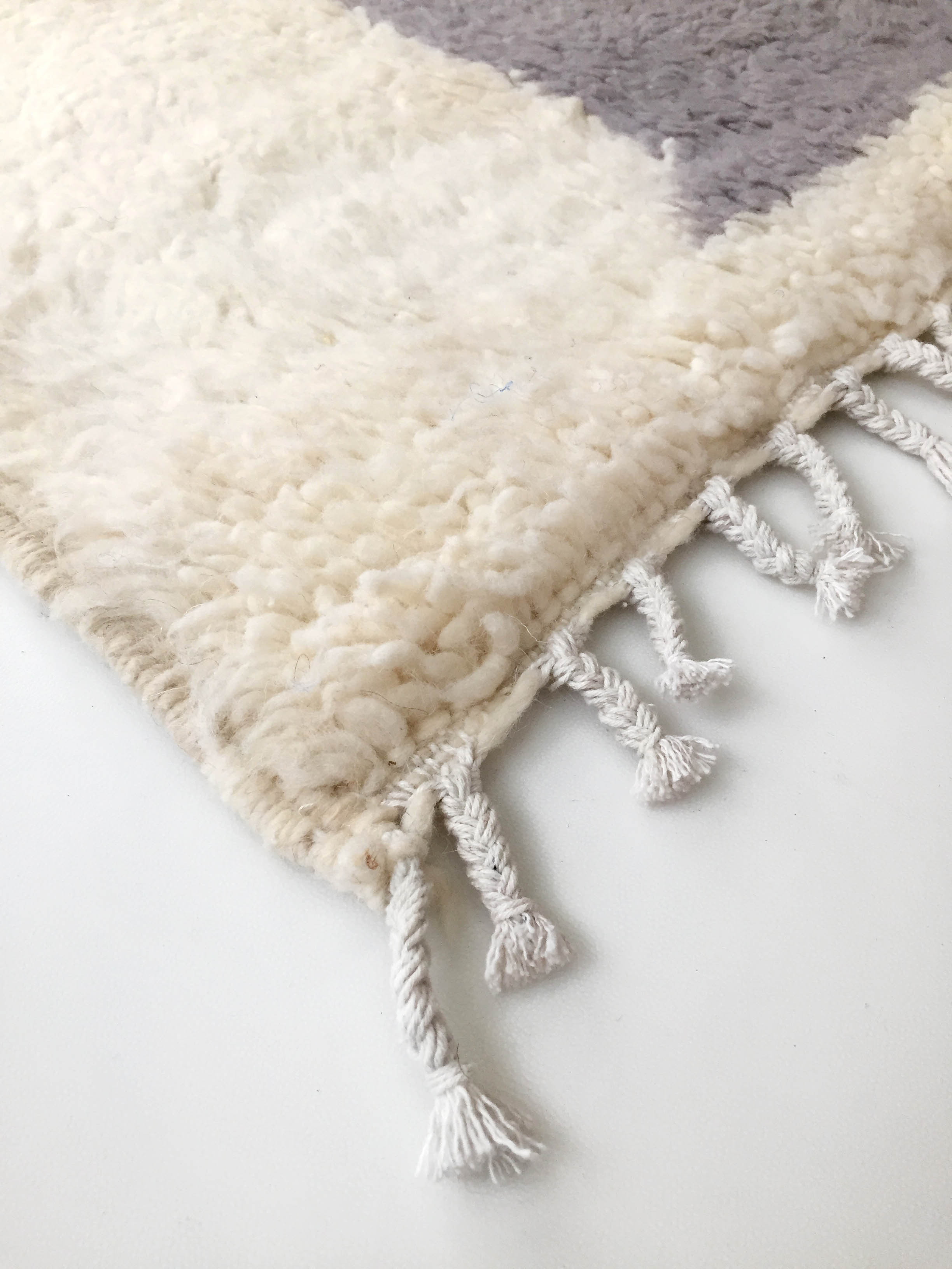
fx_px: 1063
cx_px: 476
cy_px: 634
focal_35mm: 29
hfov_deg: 48.2
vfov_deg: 61.7
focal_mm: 4.15
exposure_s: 1/33
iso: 50
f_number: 2.2
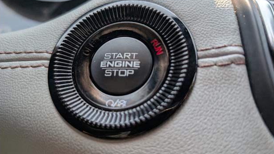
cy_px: 71
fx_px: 196
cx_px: 139
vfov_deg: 42.9
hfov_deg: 69.8
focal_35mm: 27
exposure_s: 1/238
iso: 27
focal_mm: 6.9
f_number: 1.68
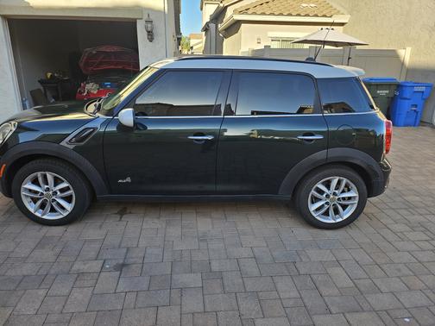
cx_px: 218
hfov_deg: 71.6
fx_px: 302
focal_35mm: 24
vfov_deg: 56.8
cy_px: 163
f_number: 1.8
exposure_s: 1/634
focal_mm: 5
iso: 50
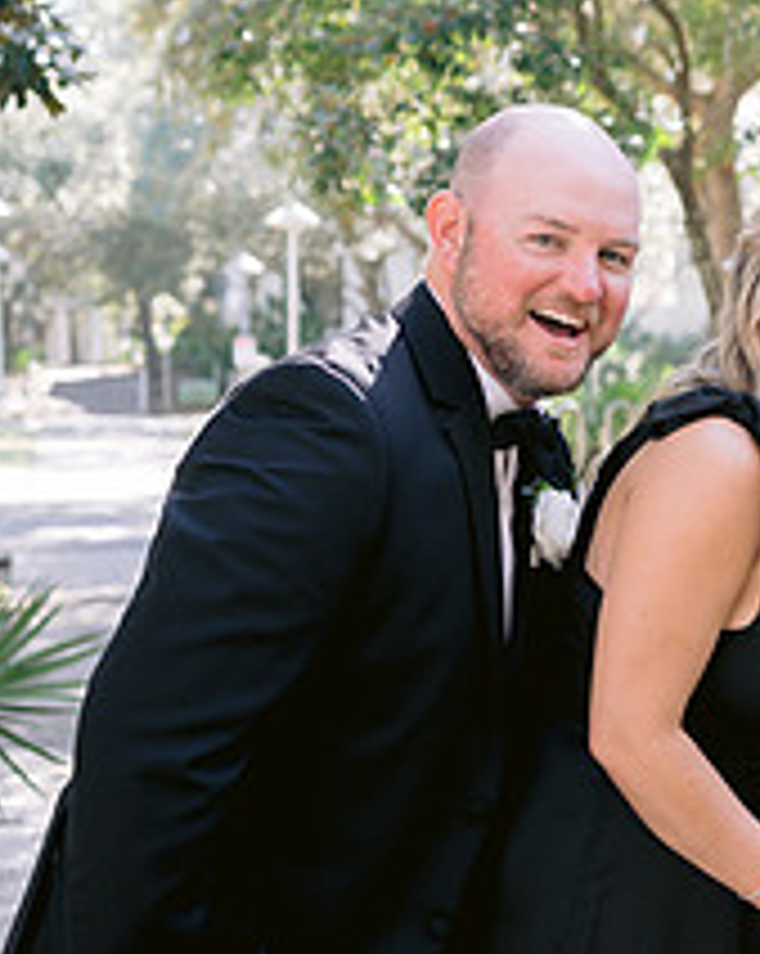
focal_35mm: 90
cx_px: 1052
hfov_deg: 16.0
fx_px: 2536
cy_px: 511
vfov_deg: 21.3
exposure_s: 1/200
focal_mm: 35
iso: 200
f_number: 2.8
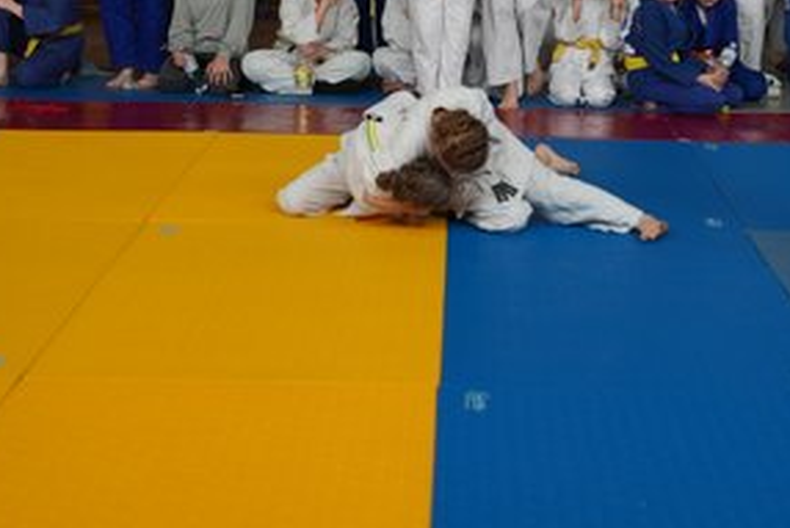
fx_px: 2152
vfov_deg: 14.0
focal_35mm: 98
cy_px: 167
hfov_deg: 20.8
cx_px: 470
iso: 500
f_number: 4
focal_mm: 70
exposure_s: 1/160
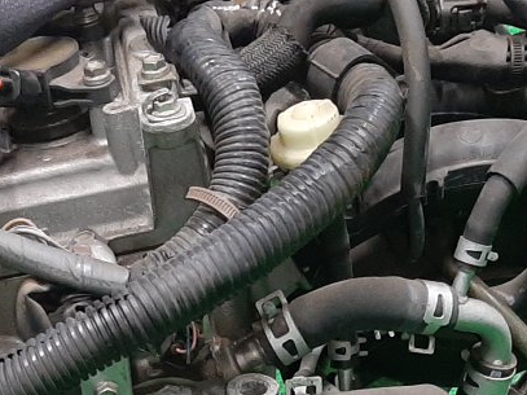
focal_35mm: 92
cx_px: 192
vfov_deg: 14.8
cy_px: 604
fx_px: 1400
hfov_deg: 21.3
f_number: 1.7
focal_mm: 3.93
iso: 200
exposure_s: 1/50
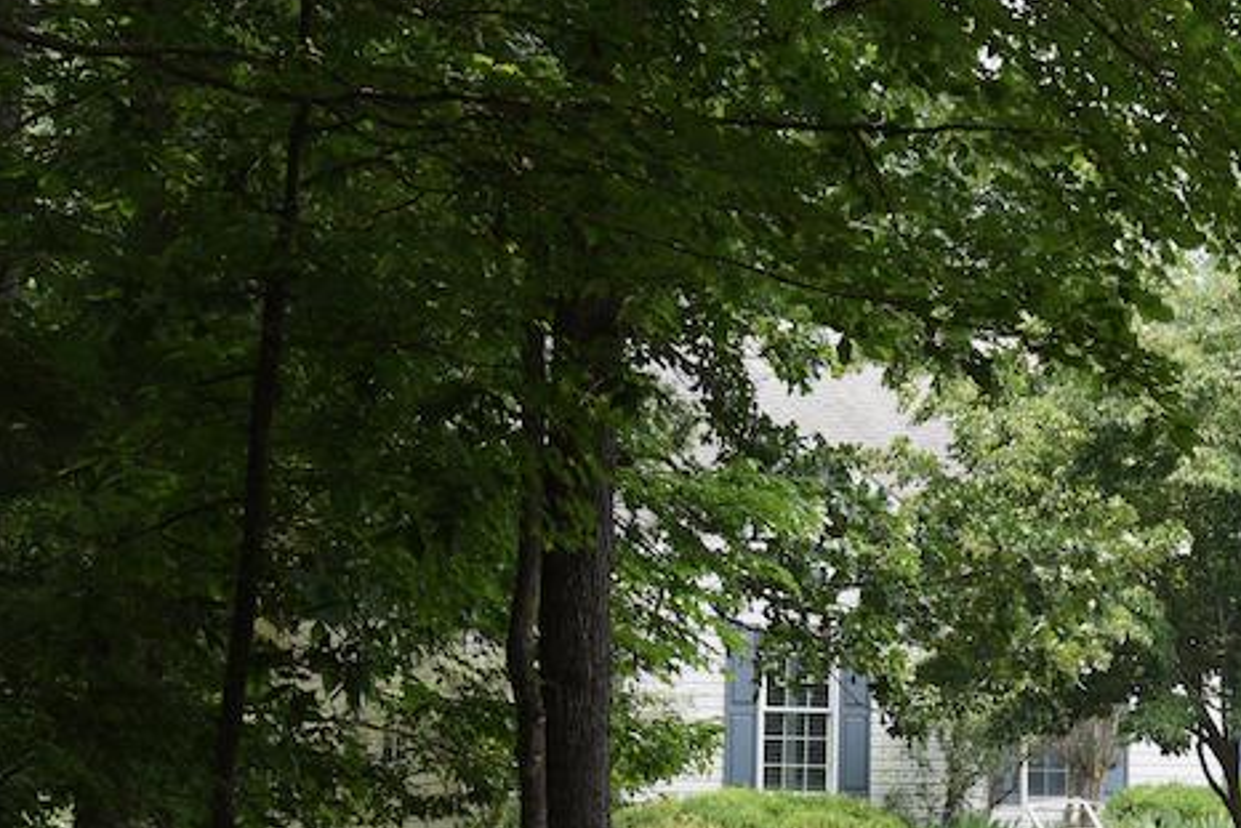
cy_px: 173
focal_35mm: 136
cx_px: 1142
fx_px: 4689
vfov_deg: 10.1
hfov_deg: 14.9
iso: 100
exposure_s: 1/50
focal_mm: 44
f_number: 8
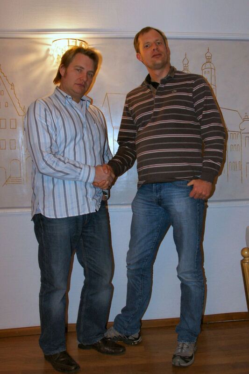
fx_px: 280
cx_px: 124
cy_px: 187
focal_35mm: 27
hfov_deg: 47.9
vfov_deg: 67.4
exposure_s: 1/60
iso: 800
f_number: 5.6
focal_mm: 18
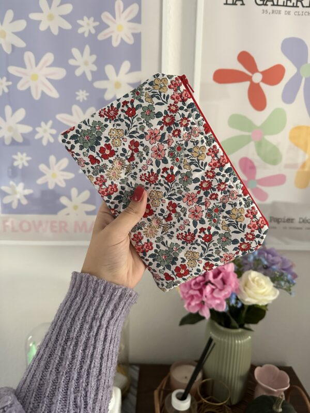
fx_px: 287
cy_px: 206
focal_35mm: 24
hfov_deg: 56.8
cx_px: 155
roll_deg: -1.3
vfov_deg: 71.6
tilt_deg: -11.5
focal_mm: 6.86
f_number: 1.78
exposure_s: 1/60
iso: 640
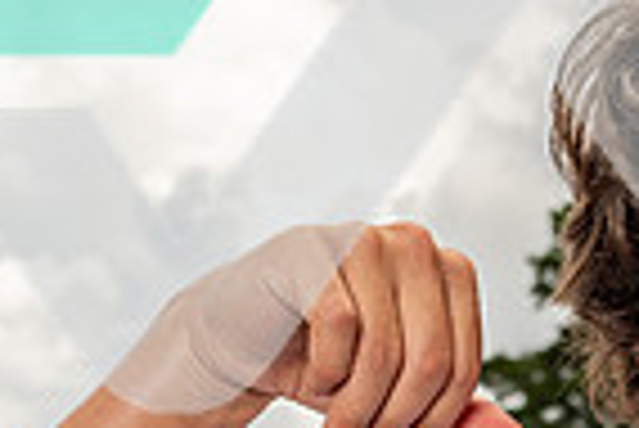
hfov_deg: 10.2
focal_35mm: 196
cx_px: 950
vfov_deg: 6.9
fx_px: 3483
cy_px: 719
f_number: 8
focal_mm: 48
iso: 100
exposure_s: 1/160
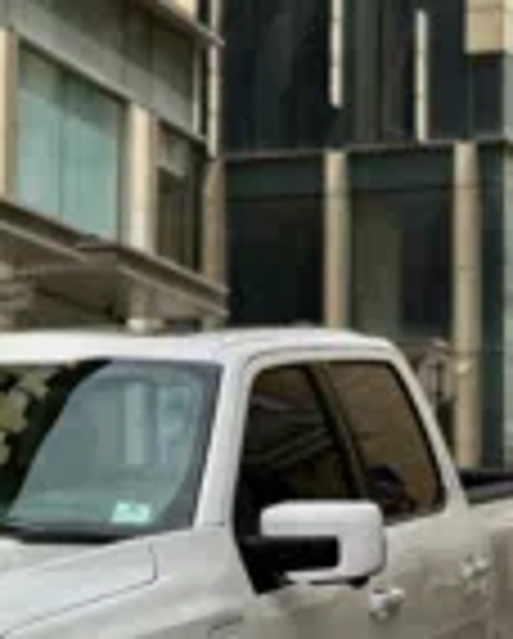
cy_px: 320
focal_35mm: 132
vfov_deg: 14.6
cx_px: -54
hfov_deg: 11.5
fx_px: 2500
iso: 64
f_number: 1.78
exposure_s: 1/4587
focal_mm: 6.76
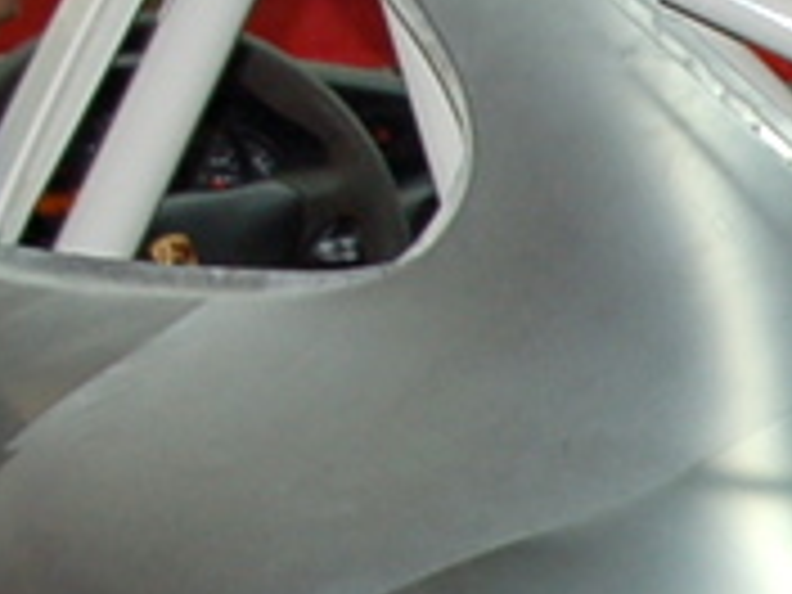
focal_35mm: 252
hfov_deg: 7.6
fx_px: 5766
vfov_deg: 5.8
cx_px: 1503
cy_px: 839
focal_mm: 30
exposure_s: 1/60
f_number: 4
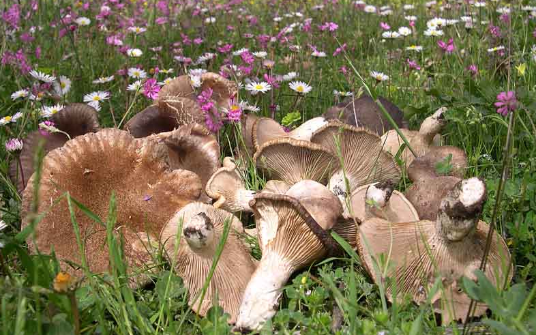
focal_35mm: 41
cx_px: 267
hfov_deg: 48.2
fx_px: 599
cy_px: 154
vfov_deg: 31.2
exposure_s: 1/145
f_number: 7.6
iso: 100
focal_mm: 8
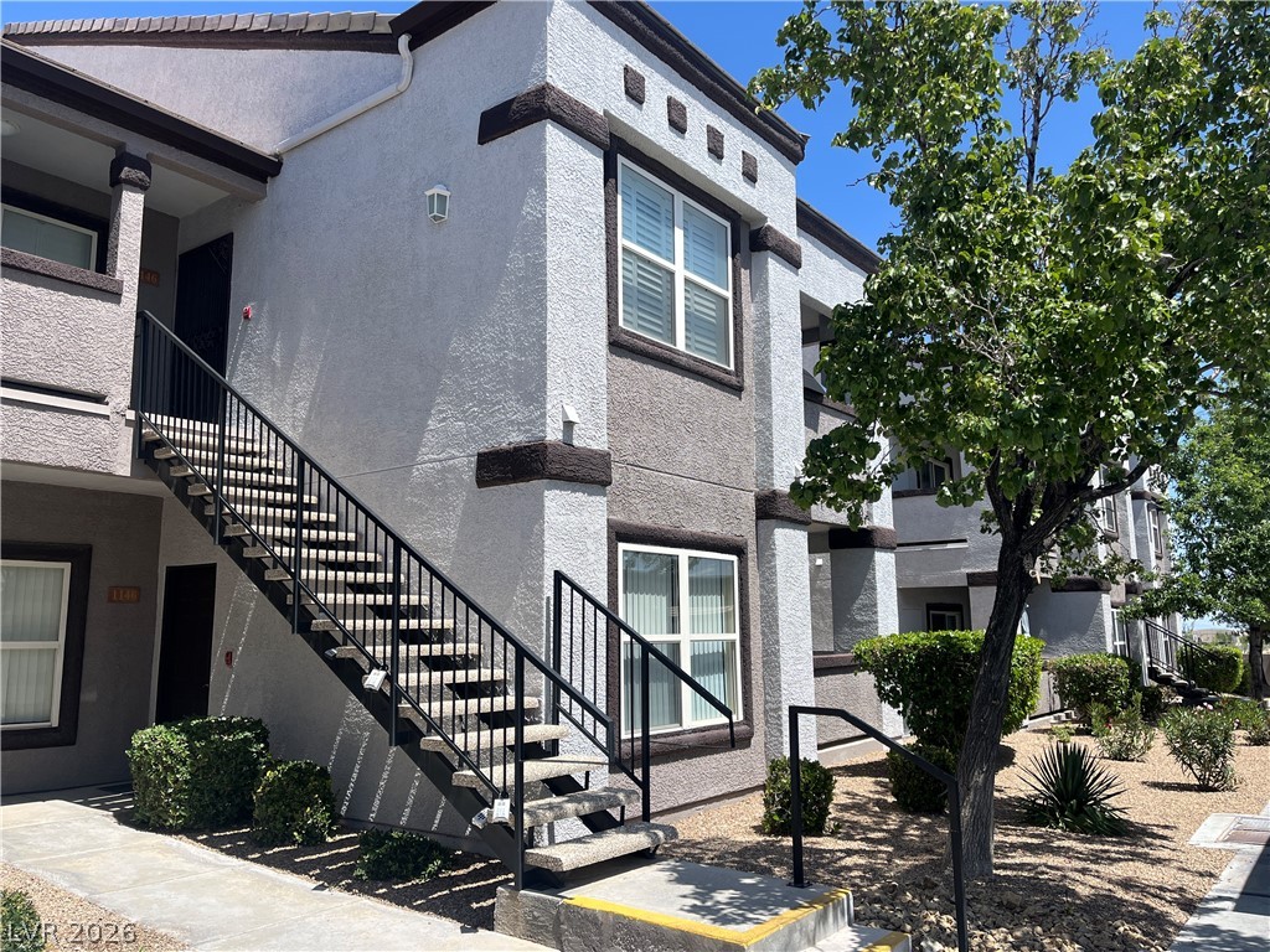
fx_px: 954
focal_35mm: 26
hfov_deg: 67.3
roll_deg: +1.2
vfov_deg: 53.1
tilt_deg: +8.8
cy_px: 476
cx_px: 635
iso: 50
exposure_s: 1/3135
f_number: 1.6
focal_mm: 5.1
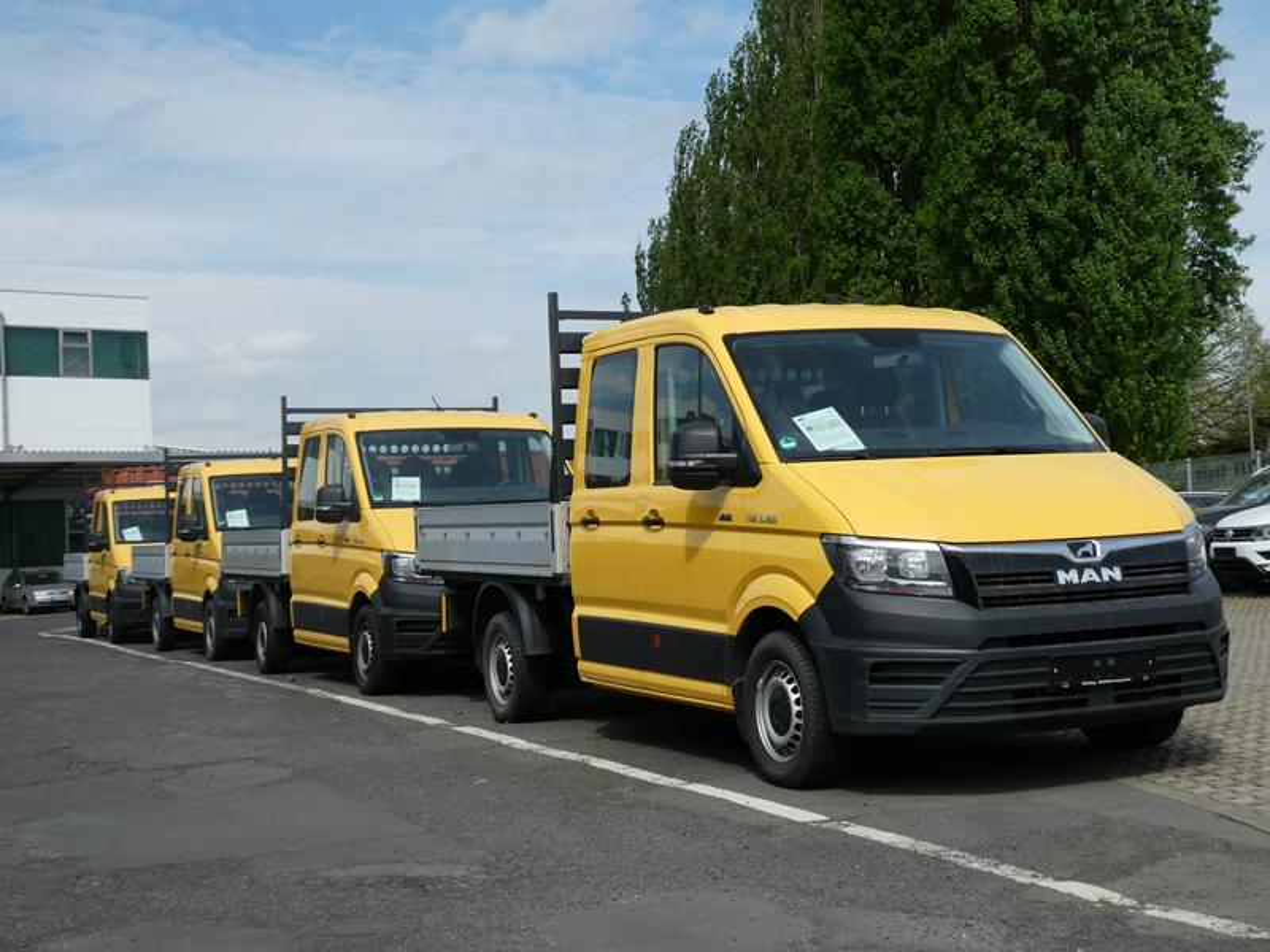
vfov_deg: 30.9
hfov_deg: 40.4
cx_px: 635
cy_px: 476
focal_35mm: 47
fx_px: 1724
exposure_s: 1/800
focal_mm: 8.4
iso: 80
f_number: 4
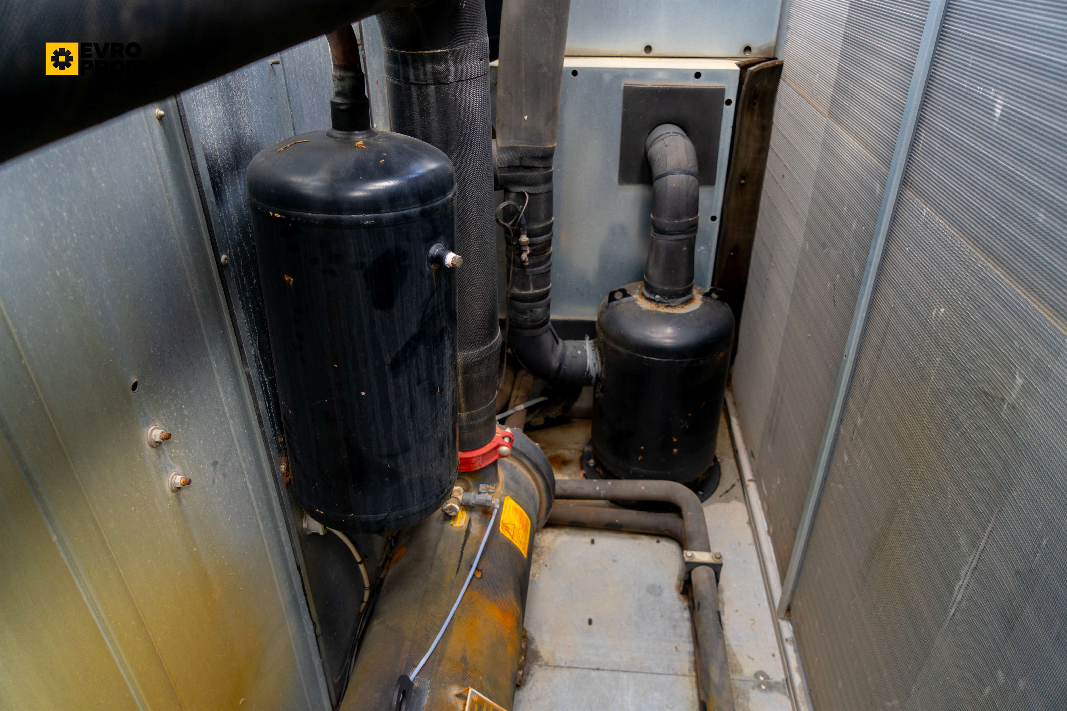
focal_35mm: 24
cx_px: 534
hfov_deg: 73.7
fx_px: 711
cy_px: 356
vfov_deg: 53.1
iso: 250
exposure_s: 1/40
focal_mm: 24
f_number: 4
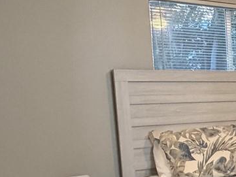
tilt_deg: -7.7
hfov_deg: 24.4
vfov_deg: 23.3
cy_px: 146
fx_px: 423
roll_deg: +0.2
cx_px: 354
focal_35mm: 62
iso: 500
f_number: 2.2
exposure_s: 1/60
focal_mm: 2.22
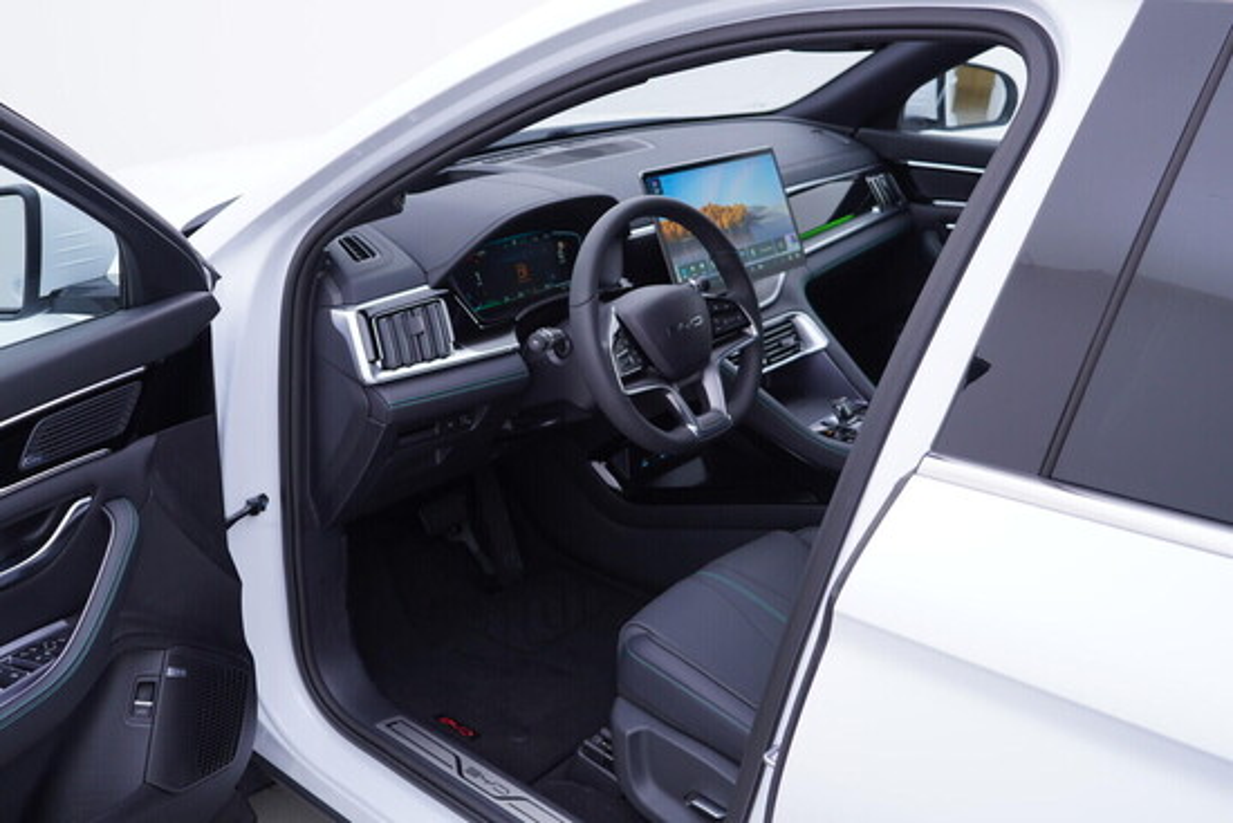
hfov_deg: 53.1
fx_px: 1233
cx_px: 616
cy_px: 412
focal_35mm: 36
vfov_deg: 36.9
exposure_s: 1/50
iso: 125
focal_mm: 24
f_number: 3.2
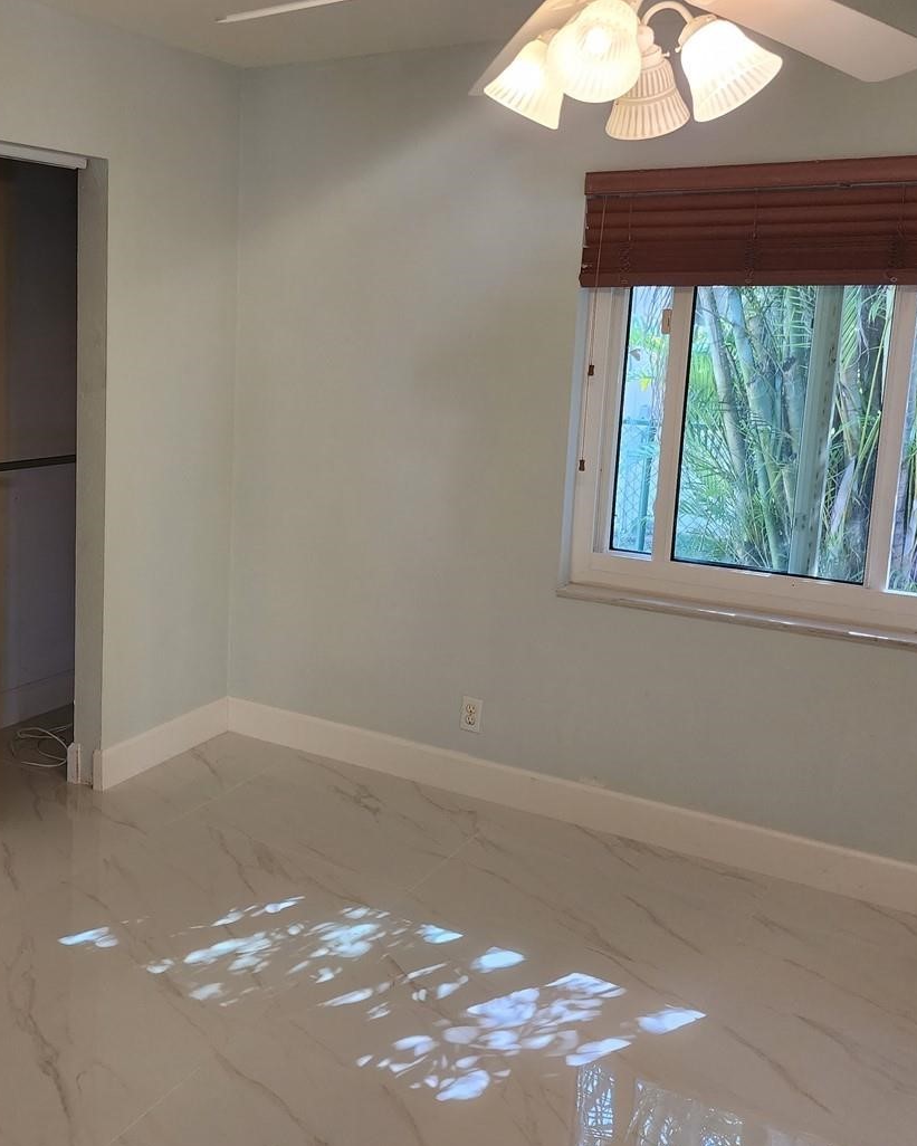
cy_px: 490
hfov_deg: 41.3
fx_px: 1187
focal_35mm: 35
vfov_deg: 51.4
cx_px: 254
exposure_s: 1/120
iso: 400
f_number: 1.8
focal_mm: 6.4
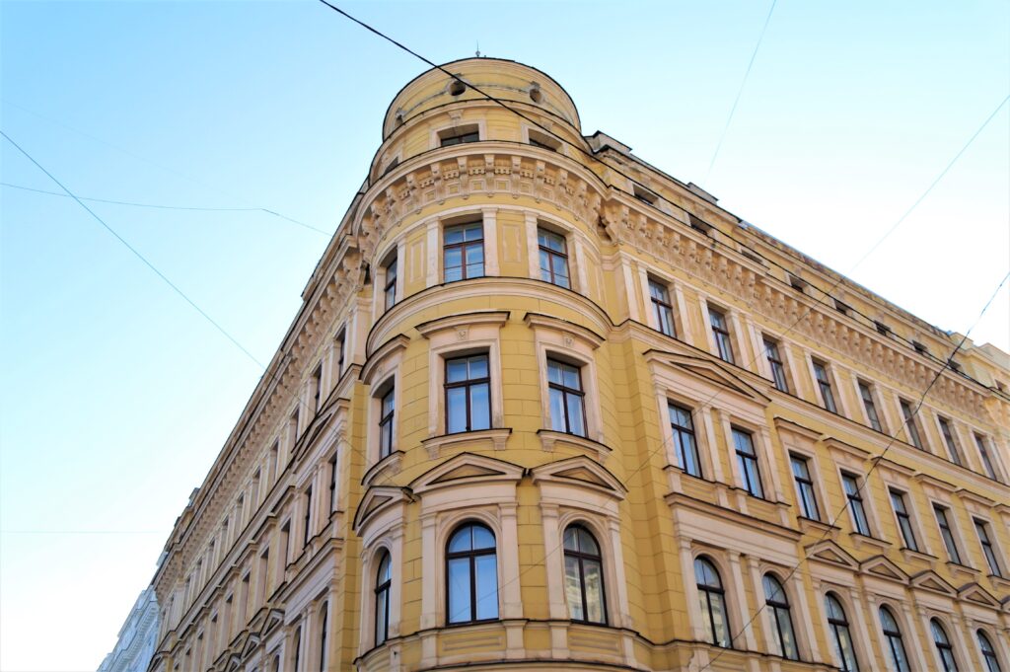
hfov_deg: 62.0
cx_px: 505
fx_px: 841
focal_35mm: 30
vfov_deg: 43.5
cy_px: 336
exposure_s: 1/500
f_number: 3.8
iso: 200
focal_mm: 20
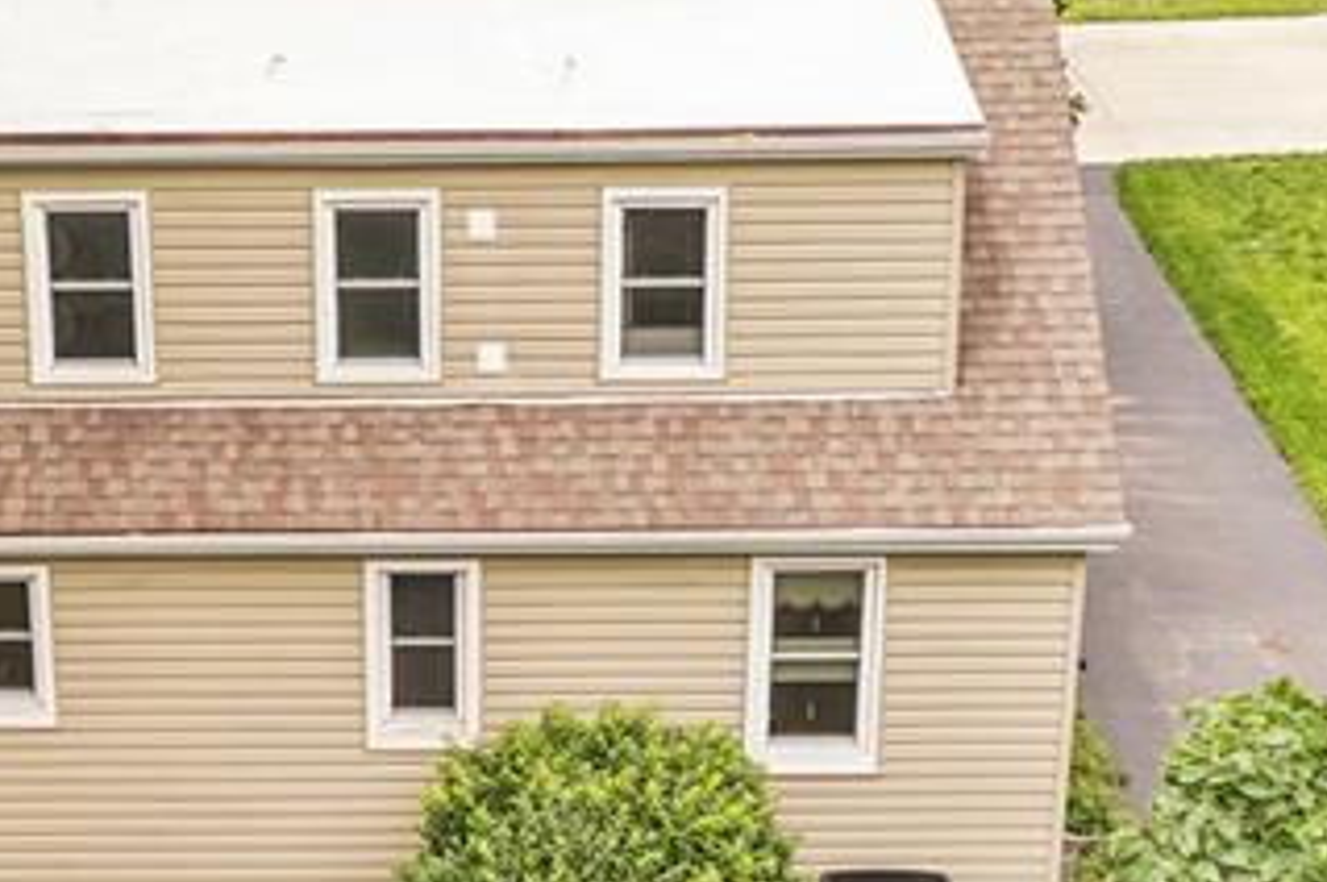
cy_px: 738
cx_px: 420
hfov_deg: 22.5
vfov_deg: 15.0
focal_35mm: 90
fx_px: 3314
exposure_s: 1/40
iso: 100
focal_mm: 10.3
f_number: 3.2
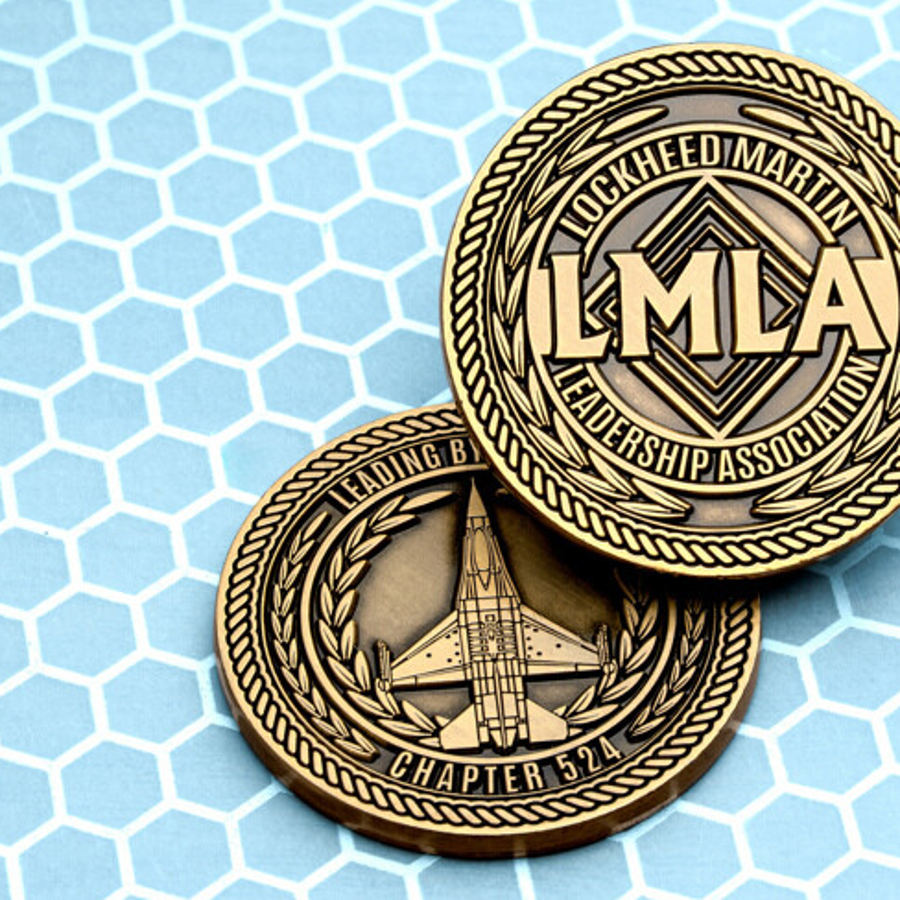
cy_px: 422
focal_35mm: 141
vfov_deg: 12.4
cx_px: 627
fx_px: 4148
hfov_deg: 12.4
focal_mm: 90
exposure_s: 1/10
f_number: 19
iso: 160
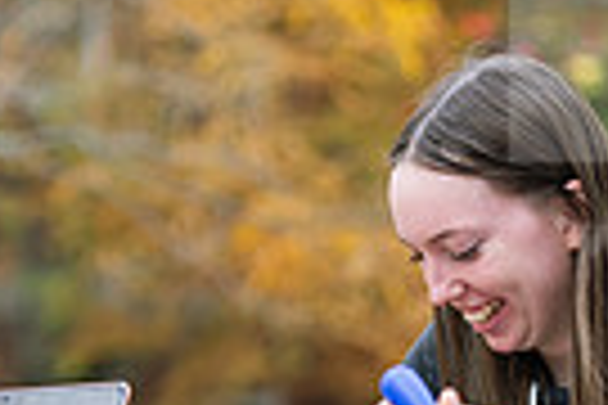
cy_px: 331
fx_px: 7279
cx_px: 374
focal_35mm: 431
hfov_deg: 4.8
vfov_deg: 3.2
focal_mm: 100
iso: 160
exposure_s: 1/400
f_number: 3.2
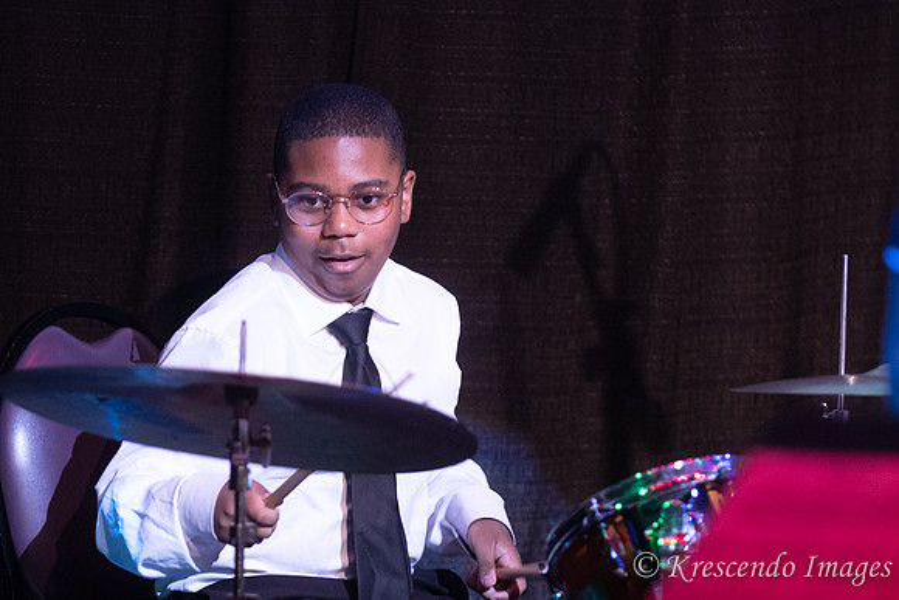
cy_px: 322
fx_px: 5903
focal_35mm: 236
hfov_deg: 8.7
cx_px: 354
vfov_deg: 5.8
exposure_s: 1/200
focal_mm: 130
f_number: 2.8
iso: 3200
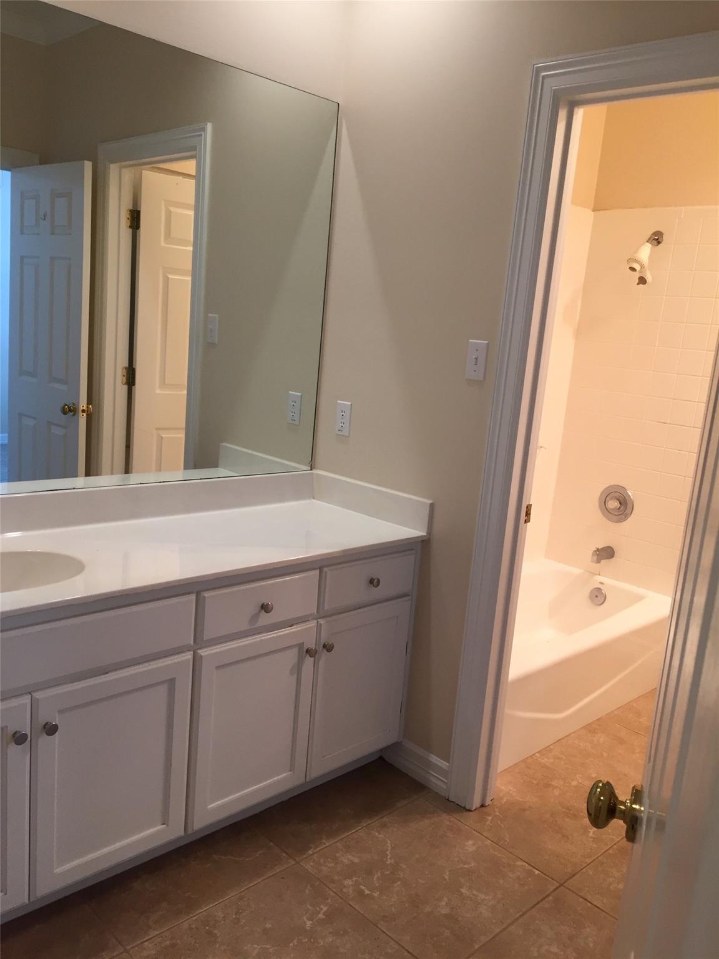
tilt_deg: -9.0
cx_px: 360
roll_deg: -6.0
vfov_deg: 61.7
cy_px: 480
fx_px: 803
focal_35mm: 29
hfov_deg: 48.2
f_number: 2.2
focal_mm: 4.15
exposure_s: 1/30
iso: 64
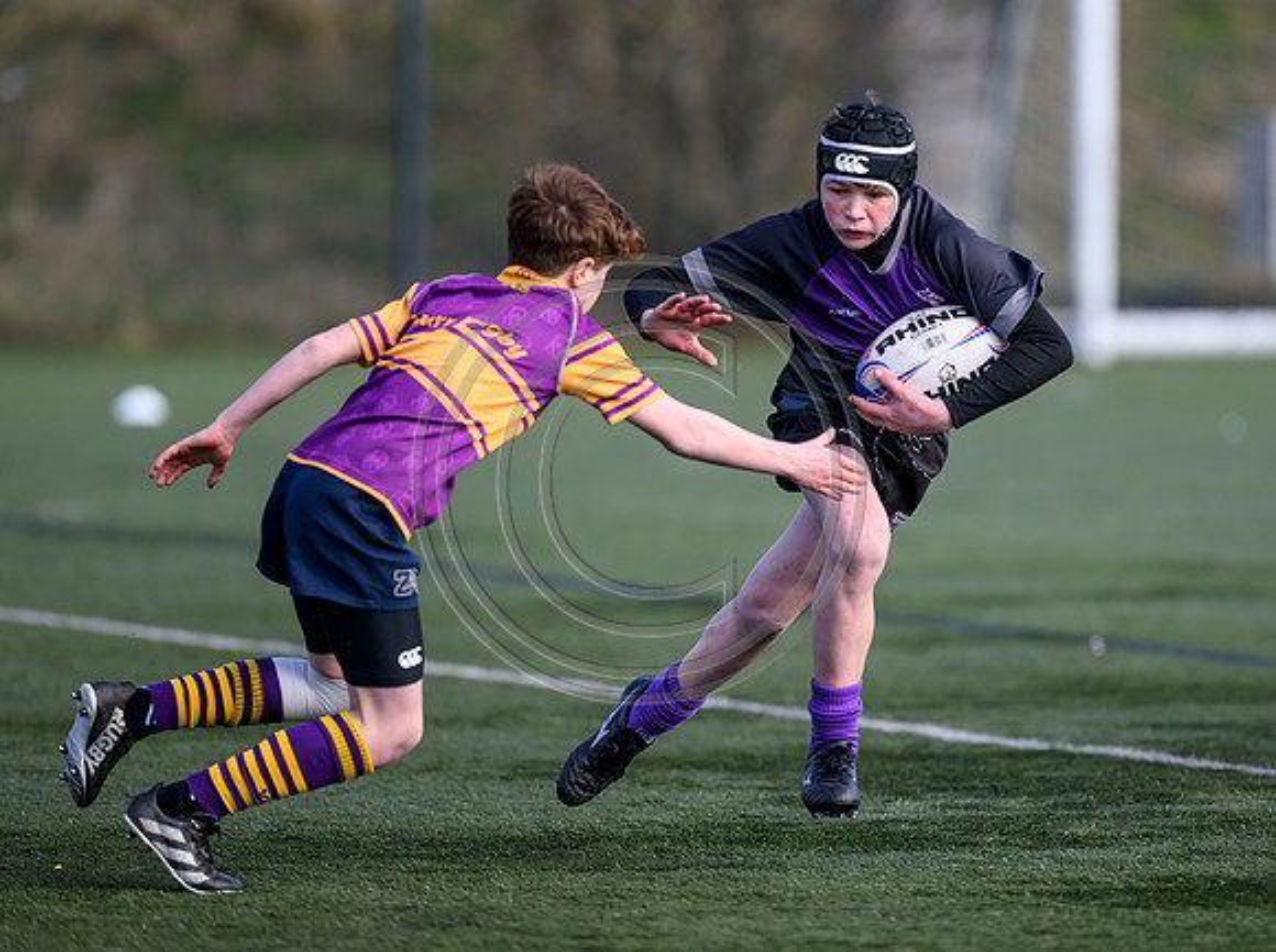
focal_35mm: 485
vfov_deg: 3.1
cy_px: 418
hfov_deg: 4.1
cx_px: 735
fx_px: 17842
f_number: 3.2
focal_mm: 400
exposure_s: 1/3200
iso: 500
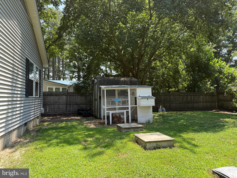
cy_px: 89
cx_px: 118
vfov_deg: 56.8
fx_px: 164
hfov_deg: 71.6
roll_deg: +0.8
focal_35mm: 24
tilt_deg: +4.7
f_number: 1.78
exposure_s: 1/822
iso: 80
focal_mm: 6.76
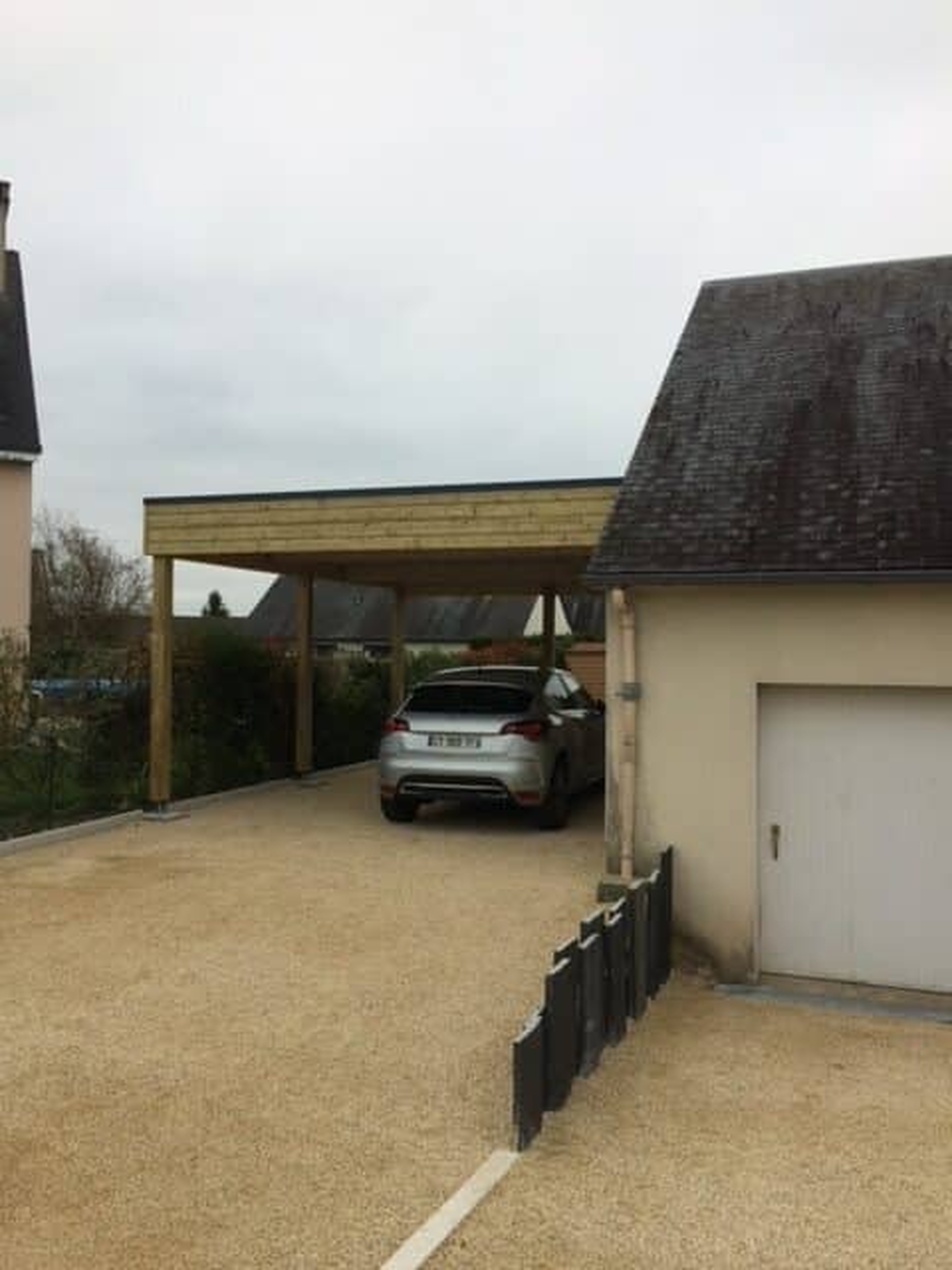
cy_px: 635
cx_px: 476
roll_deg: +0.2
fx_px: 1063
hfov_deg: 48.2
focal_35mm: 29
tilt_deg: +1.1
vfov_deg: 61.7
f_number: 2.2
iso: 32
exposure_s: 1/342
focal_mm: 4.15
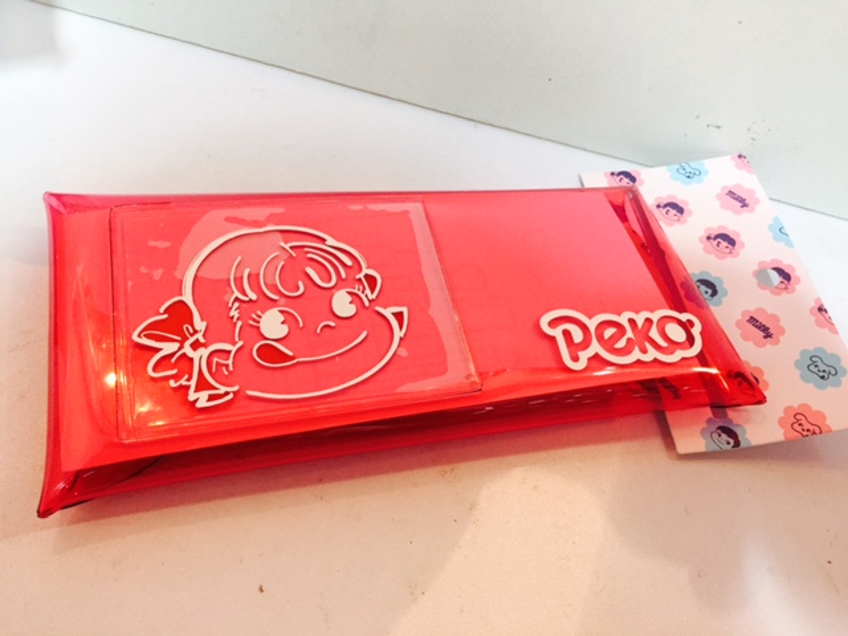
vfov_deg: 48.2
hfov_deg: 61.7
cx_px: 424
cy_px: 318
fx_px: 710
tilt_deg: -51.4
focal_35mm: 29
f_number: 2.2
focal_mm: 4.15
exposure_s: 1/33
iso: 200
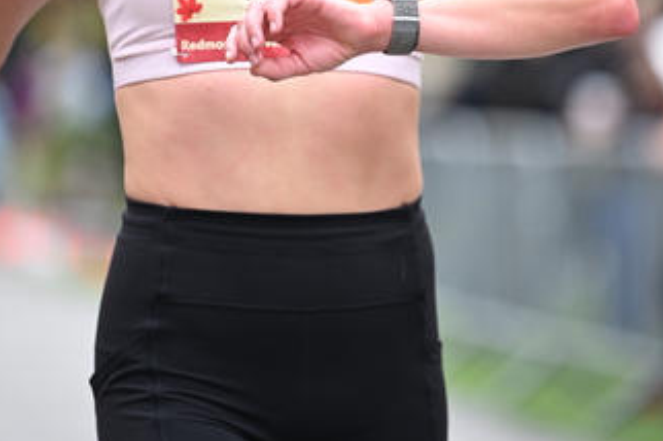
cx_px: 324
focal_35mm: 342
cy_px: 64
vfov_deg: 4.0
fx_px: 6292
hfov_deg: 6.0
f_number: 2.8
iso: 1250
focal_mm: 200
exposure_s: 1/1600
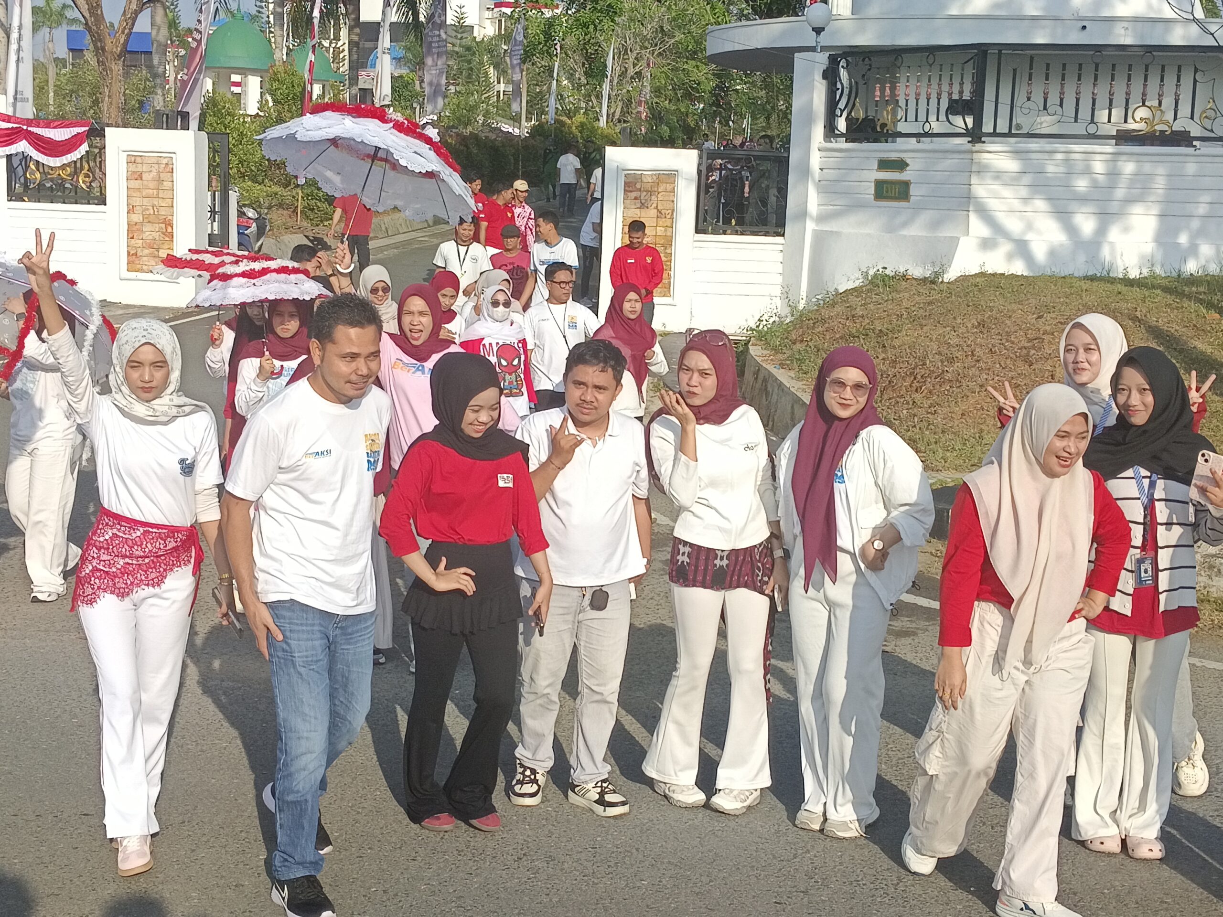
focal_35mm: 50
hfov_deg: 38.2
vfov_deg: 29.1
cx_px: 612
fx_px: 1767
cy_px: 458
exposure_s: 1/558
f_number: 1.79
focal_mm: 4.84
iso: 100
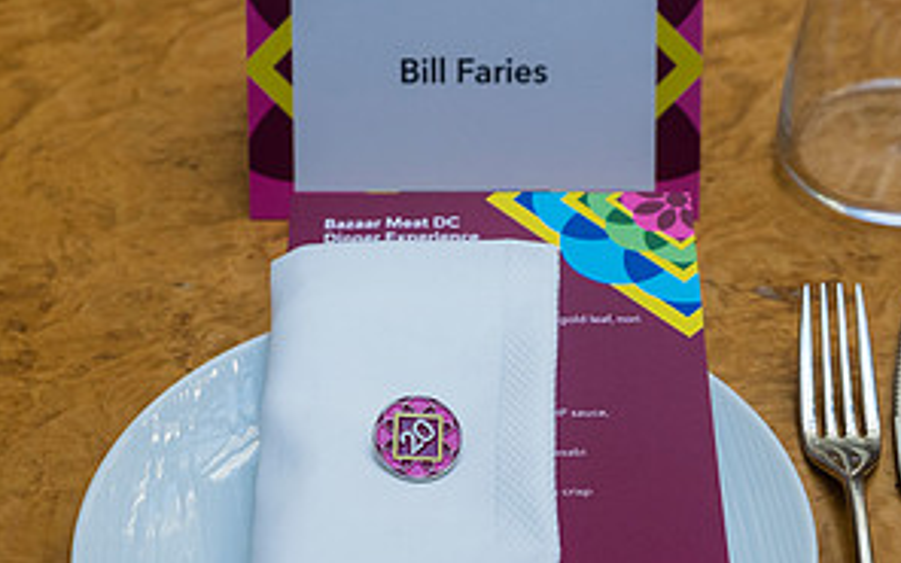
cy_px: 409
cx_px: 414
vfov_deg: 13.0
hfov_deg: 20.8
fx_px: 2456
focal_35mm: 100
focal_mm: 50
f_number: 5
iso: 800
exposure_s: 1/125
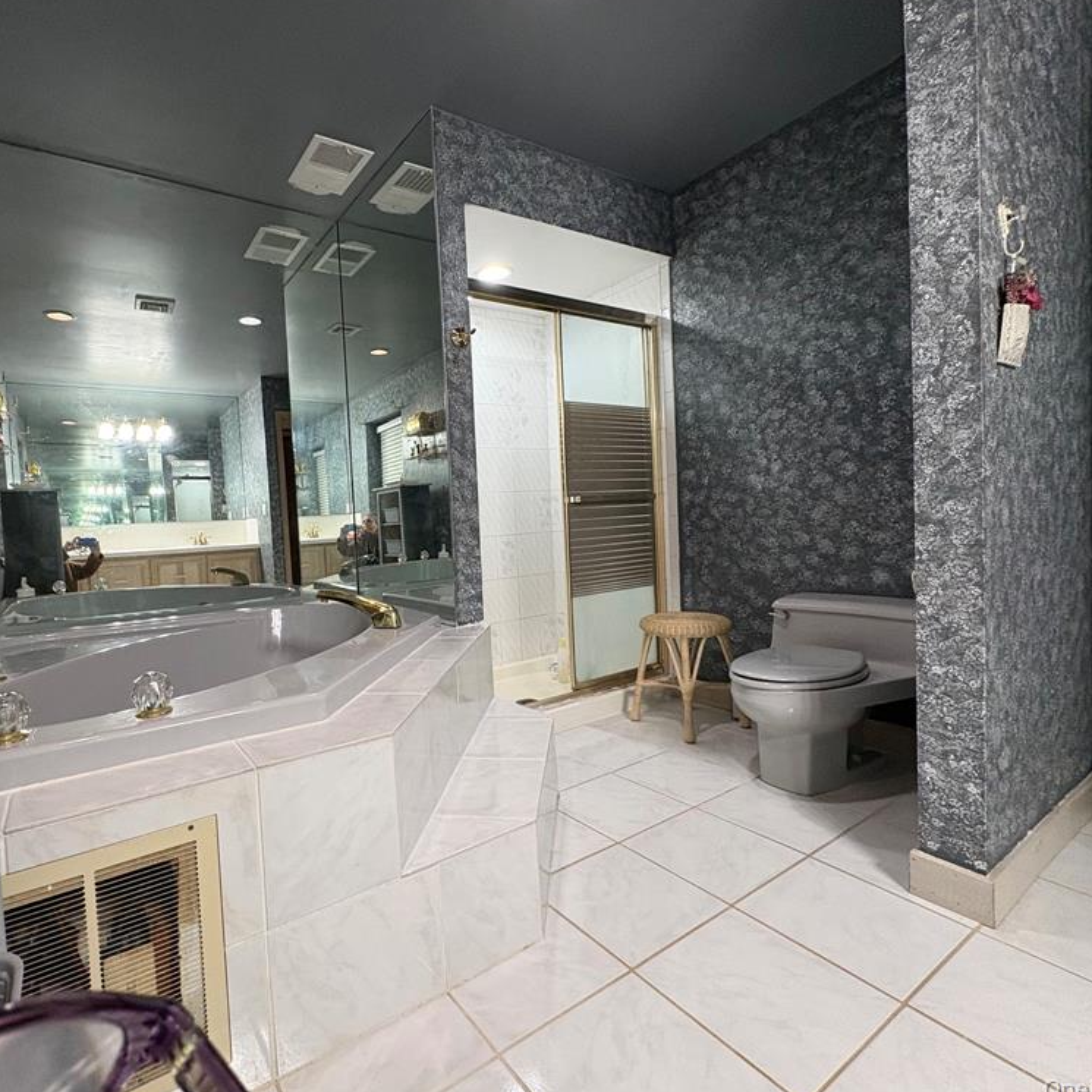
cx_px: 441
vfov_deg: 84.0
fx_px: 607
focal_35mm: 17
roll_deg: +2.6
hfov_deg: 83.0
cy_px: 544
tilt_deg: -2.1
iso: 250
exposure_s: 1/60
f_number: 2.2
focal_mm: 2.22
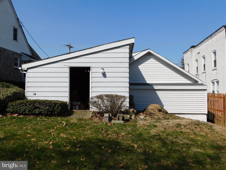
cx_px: 113
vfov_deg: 46.8
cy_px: 85
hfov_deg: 60.0
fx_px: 196
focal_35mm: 30
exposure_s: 1/640
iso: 125
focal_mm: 5.3
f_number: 6.4
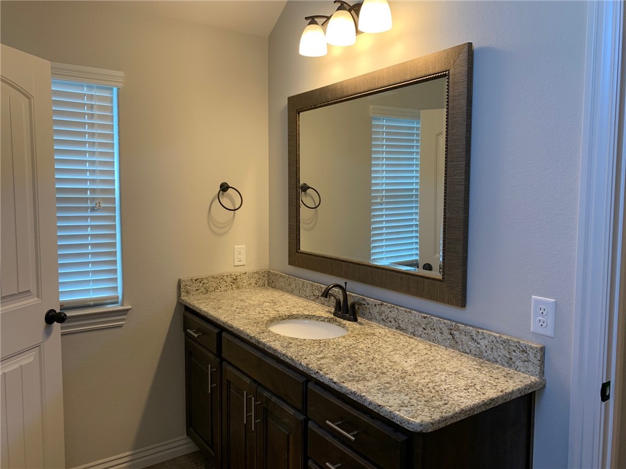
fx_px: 470
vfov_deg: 53.1
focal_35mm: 26
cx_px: 313
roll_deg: -1.5
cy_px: 234
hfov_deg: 67.3
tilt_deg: -5.1
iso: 64
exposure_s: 1/60
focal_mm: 4.25
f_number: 1.8
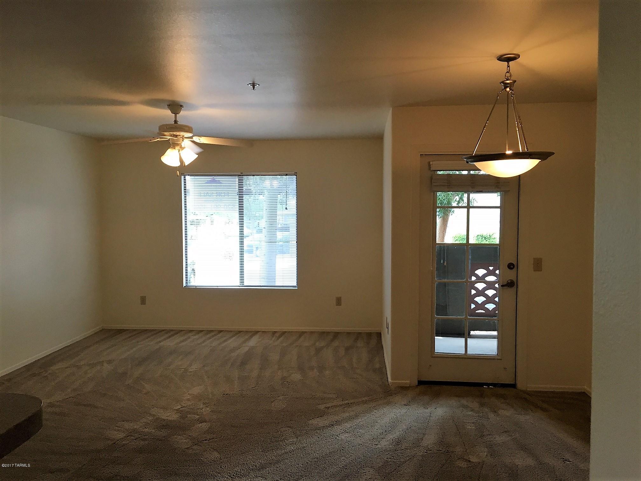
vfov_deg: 48.2
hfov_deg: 61.7
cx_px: 320
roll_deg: +1.0
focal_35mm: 29
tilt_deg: -3.0
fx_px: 537
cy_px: 240
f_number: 2.2
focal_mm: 4.15
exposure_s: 1/30
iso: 40
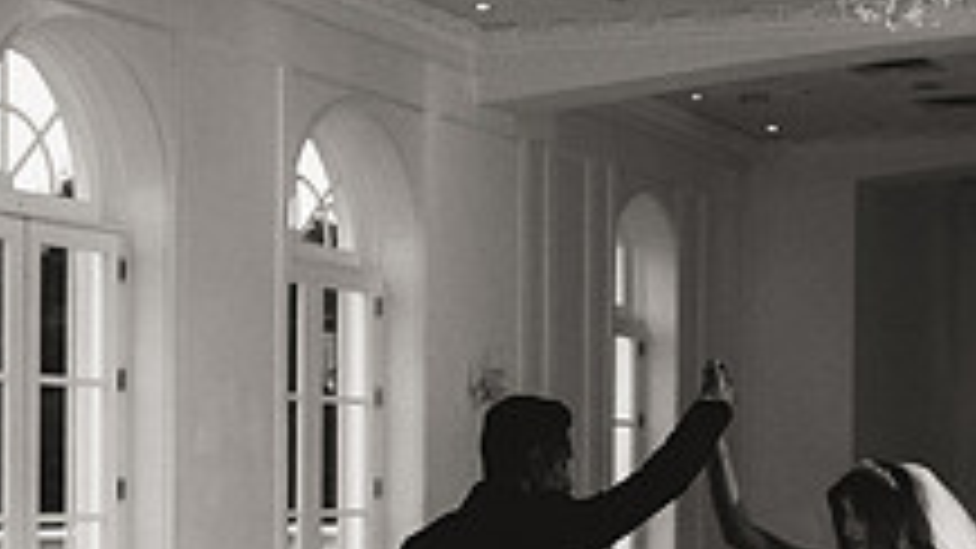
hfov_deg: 21.8
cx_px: 721
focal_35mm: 97
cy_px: 535
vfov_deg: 12.3
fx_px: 2510
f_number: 2.8
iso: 1600
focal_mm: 28
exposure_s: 1/125
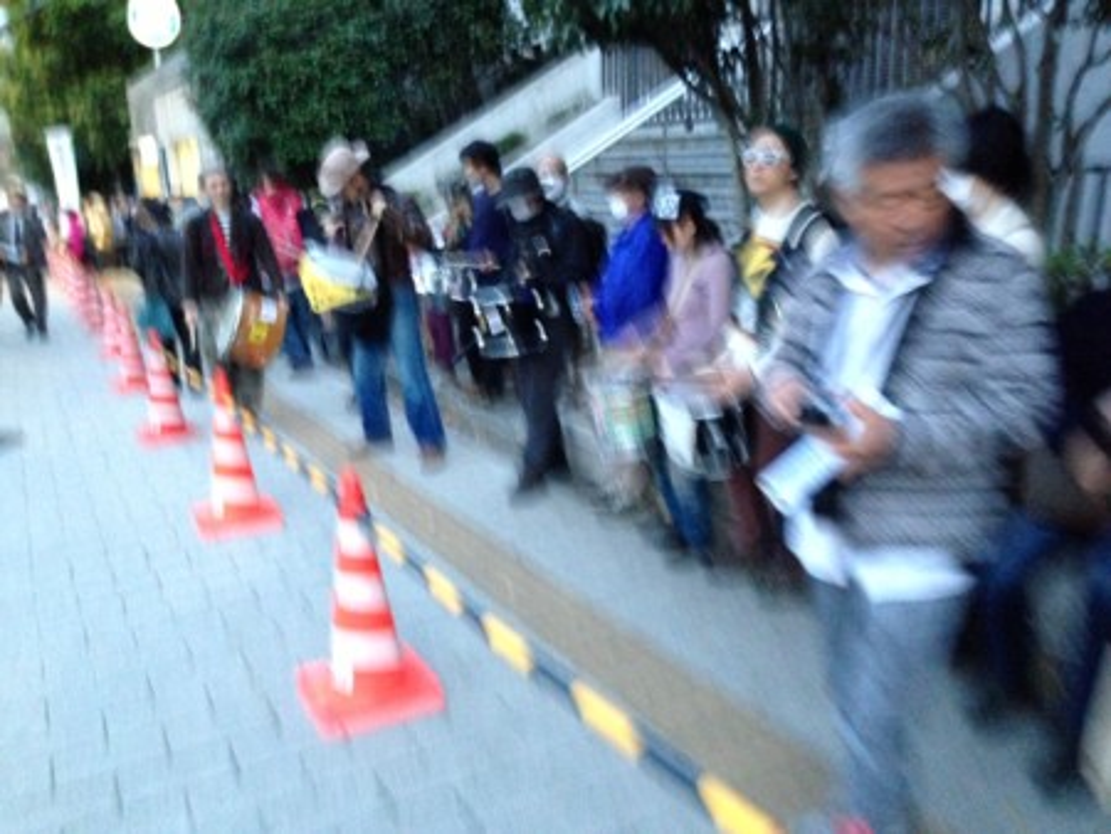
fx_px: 1060
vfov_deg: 43.0
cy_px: 417
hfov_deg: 55.3
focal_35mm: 33
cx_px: 556
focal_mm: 4.13
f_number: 2.4
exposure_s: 1/17
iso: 500
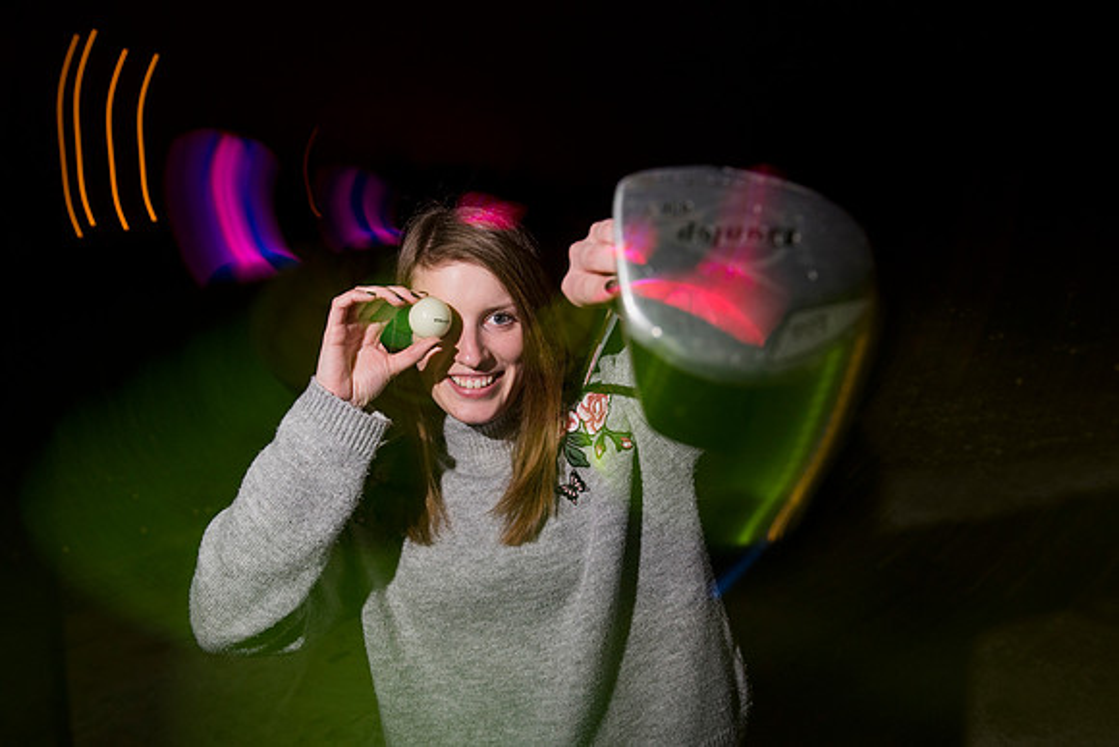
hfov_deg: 60.3
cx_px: 560
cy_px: 374
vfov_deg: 42.3
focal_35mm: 31
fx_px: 964
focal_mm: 31
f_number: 5.6
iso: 1000
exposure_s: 1/5
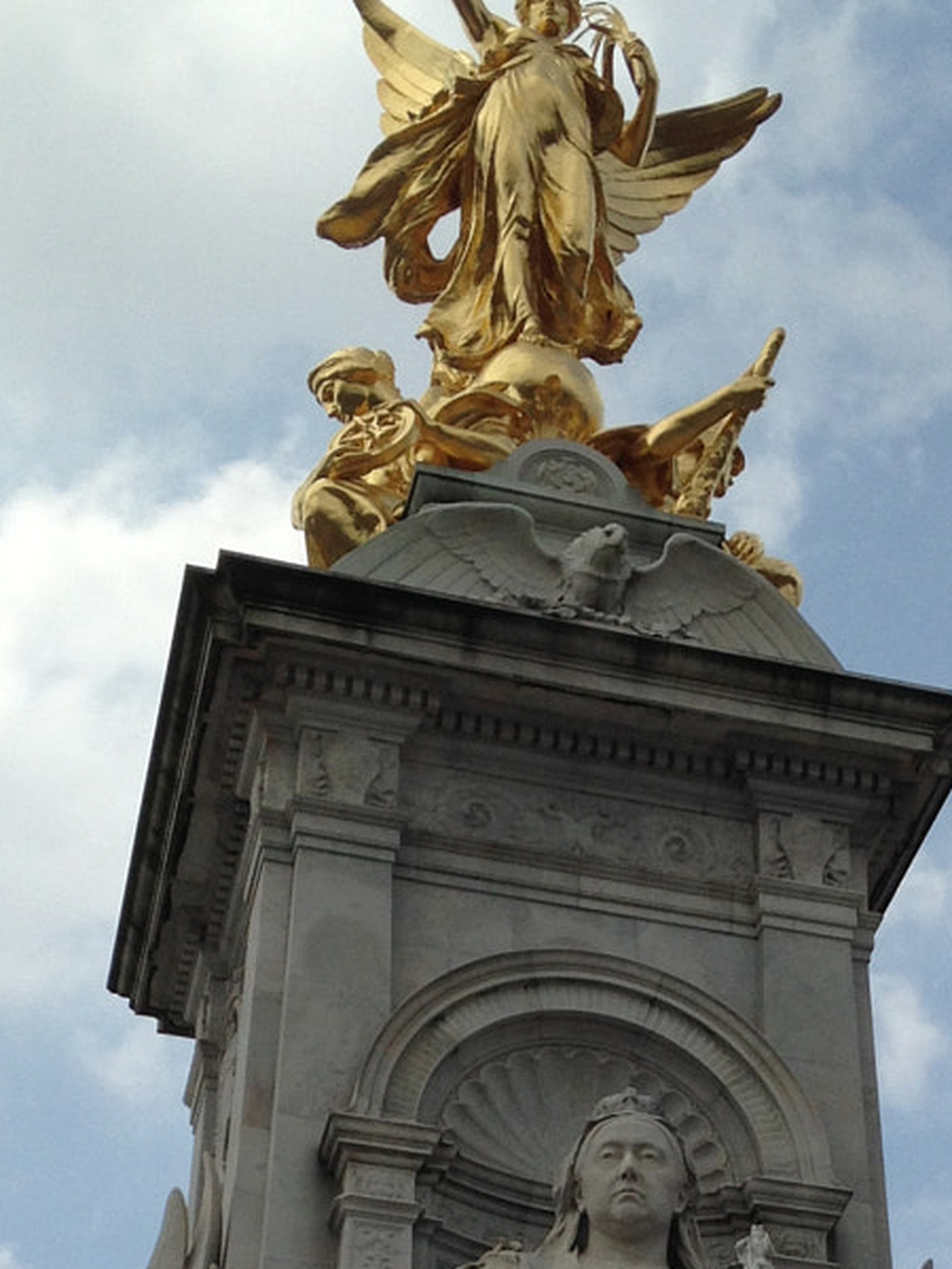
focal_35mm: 88
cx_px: 628
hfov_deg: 16.7
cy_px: 1415
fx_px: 3227
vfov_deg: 21.1
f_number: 2.4
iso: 50
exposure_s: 1/3012
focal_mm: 4.12
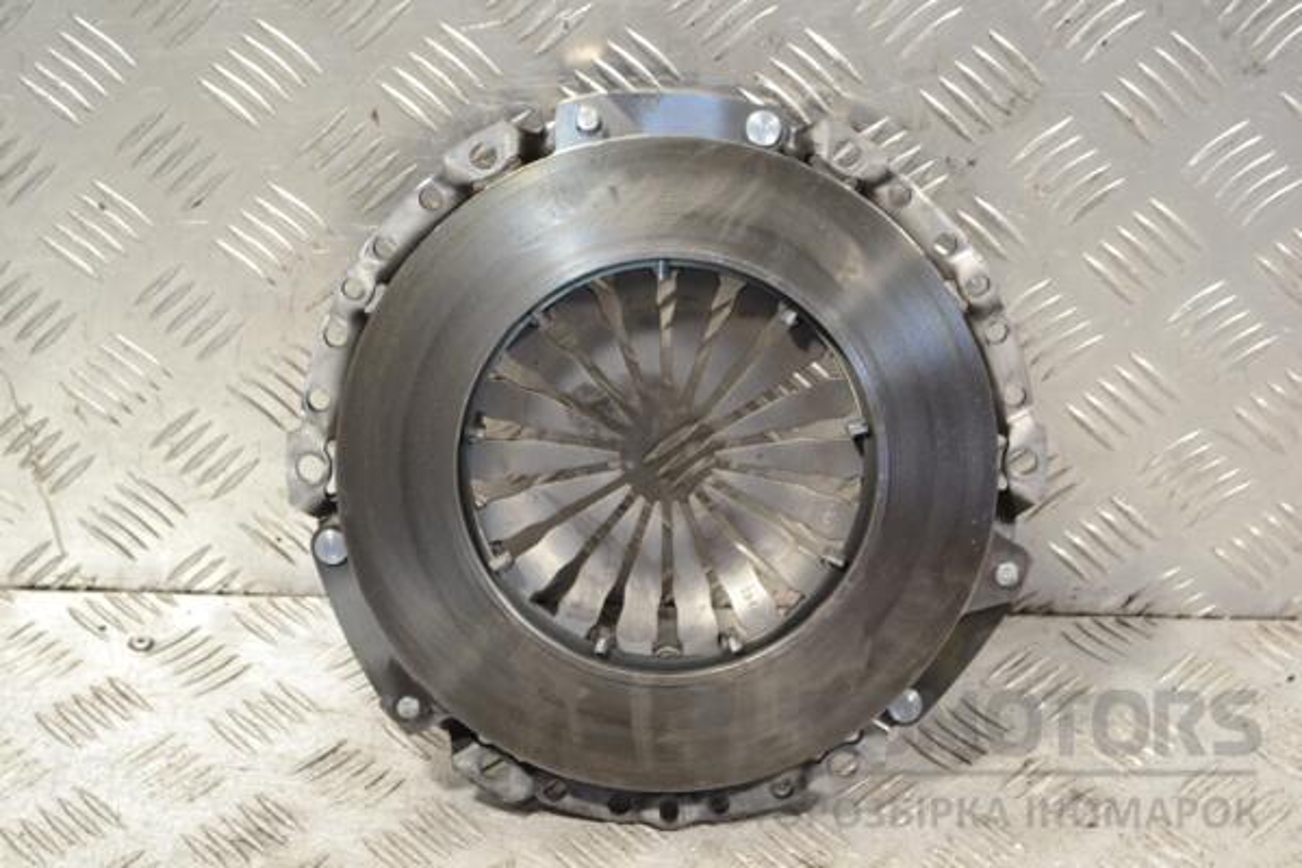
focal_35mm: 75
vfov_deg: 18.2
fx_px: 2712
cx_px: 651
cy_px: 434
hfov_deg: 27.0
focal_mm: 50
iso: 450
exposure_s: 1/30
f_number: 5.6
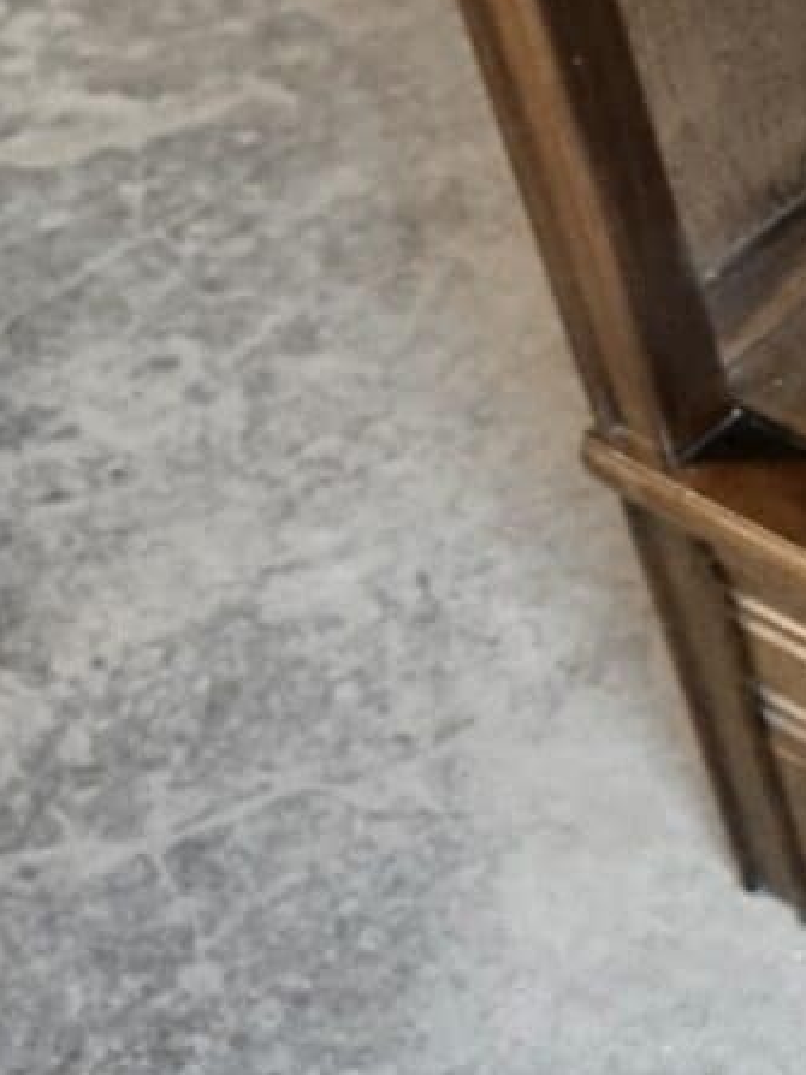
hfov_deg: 11.8
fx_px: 3417
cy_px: 103
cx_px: 1706
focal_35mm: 110
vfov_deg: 17.6
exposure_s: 1/25
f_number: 1.8
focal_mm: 6.7
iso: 640
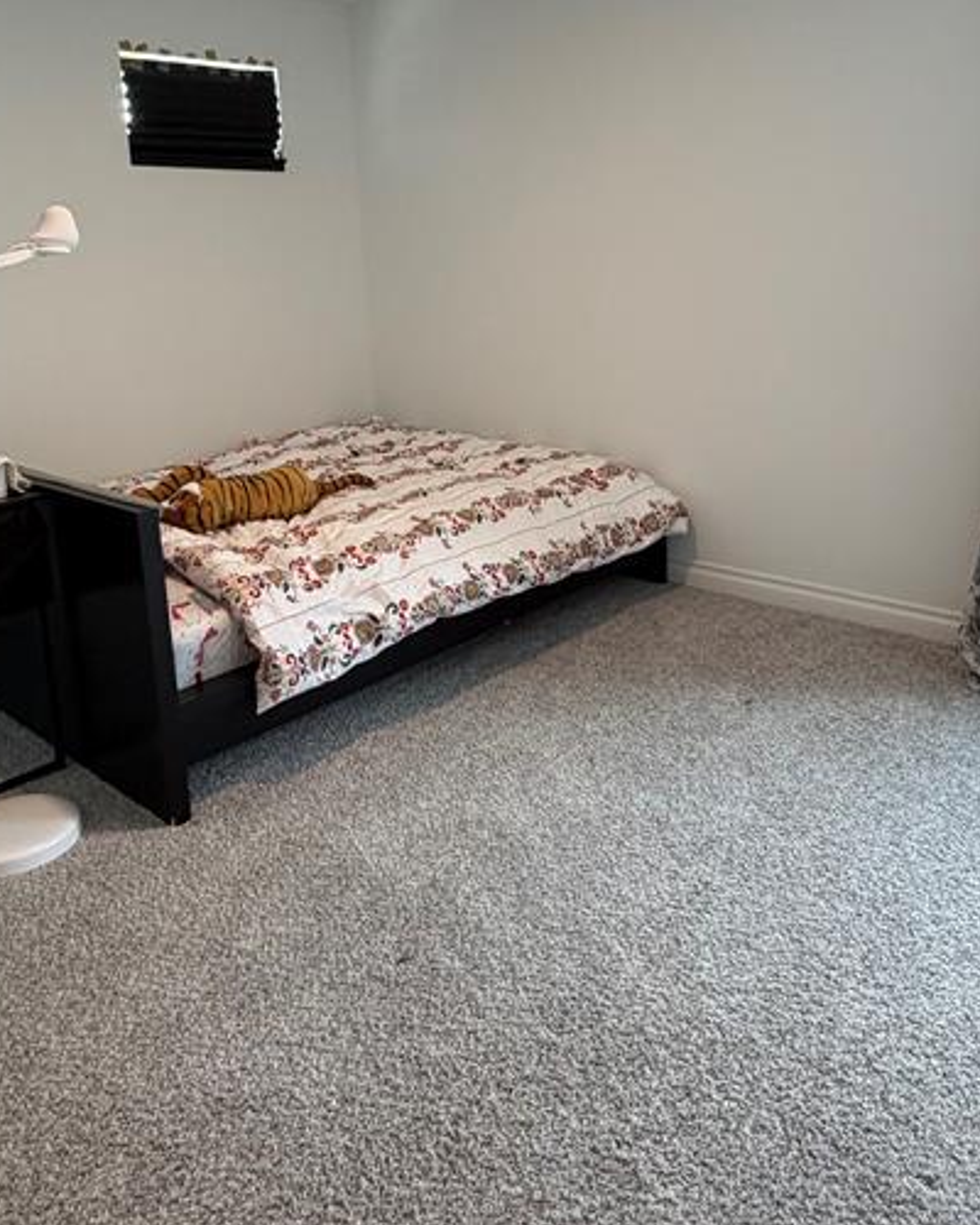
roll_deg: +2.5
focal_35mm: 28
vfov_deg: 61.0
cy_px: 429
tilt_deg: -8.9
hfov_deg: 51.5
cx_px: 478
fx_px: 1015
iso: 250
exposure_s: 1/120
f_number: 2.2
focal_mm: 2.22
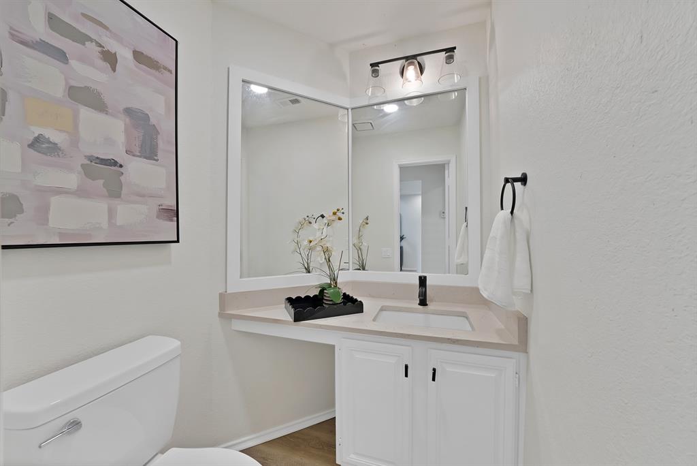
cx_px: 348
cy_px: 233
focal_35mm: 12
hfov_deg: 112.6
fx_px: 232
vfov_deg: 90.1
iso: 640
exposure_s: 1/5
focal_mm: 12
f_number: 9
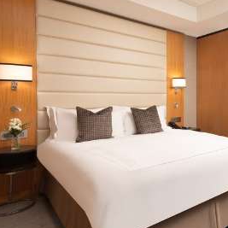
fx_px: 216
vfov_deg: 55.6
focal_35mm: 29
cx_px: 175
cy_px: 116
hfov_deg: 52.8
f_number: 13
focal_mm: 19
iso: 400
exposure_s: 1/100
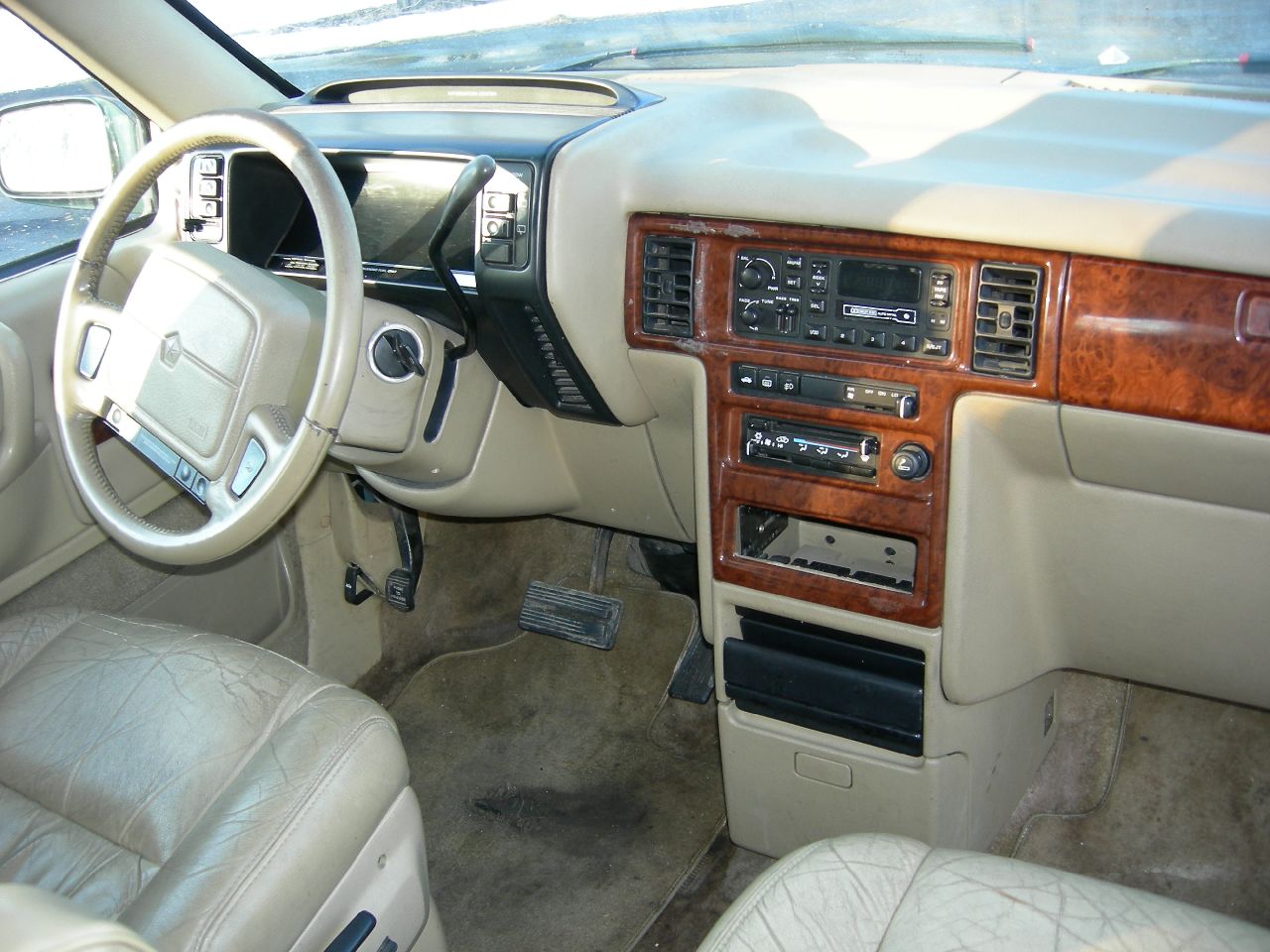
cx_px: 635
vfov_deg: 39.7
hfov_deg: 51.4
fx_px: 1321
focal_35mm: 36
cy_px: 476
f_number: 2.7
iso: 64
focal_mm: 7.5
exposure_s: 1/30
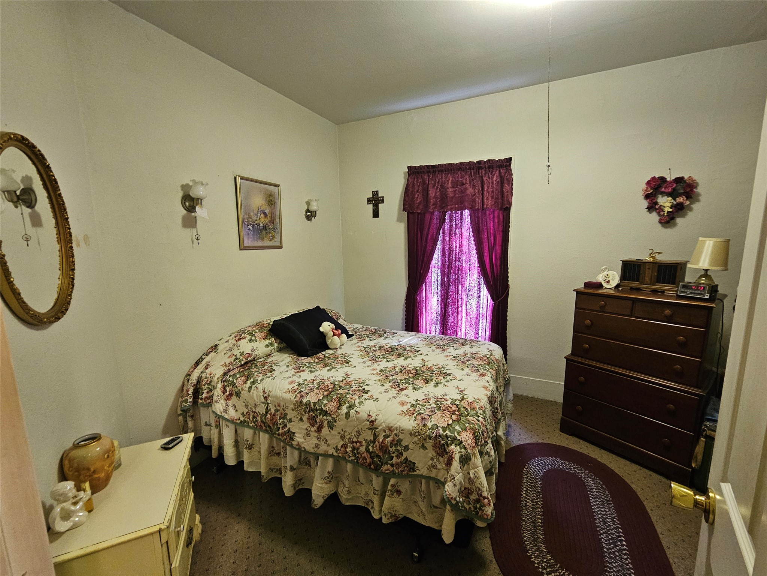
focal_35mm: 13
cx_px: 384
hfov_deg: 106.2
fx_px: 288
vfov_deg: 89.9
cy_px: 288
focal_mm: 2.2
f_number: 2.2
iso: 400
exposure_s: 1/30
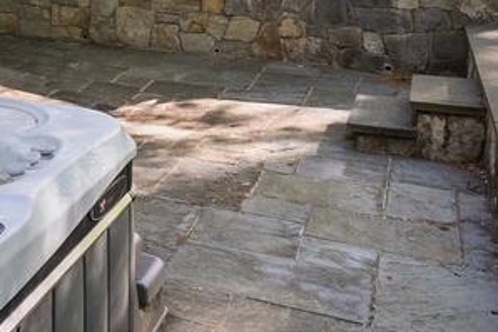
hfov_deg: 29.7
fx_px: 761
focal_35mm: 55
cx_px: -135
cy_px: -85
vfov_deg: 22.4
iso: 320
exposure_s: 1/100
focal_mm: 16
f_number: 8
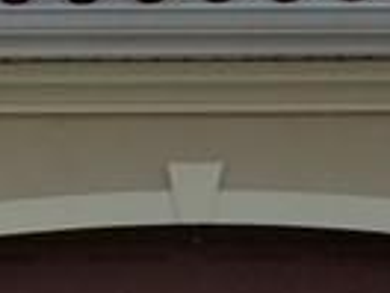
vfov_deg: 7.2
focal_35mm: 202
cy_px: 503
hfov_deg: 9.4
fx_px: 2276
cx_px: -290
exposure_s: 1/1940
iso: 50
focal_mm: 4.25
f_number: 1.7
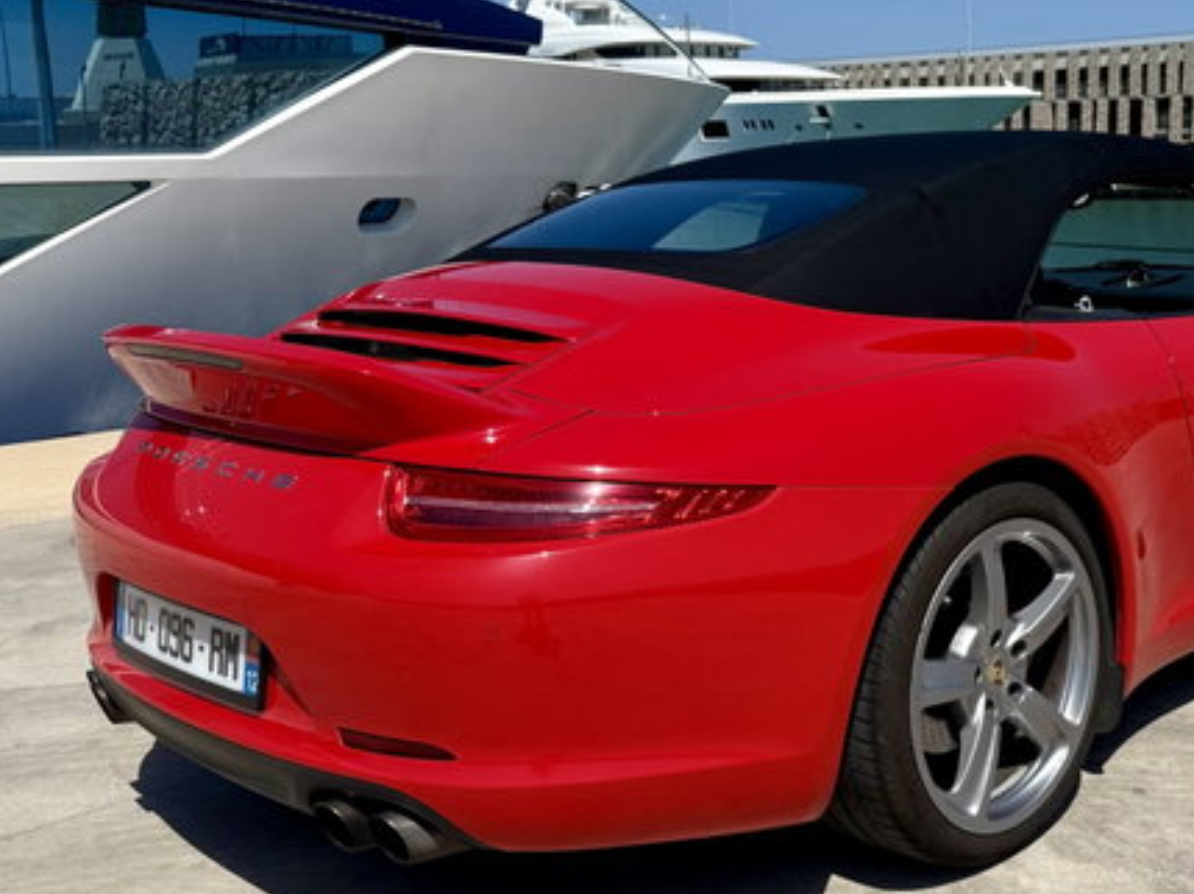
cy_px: 465
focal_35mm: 43
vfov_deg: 33.5
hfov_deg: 42.8
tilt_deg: -13.1
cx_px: 866
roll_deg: -1.1
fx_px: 1482
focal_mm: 6.76
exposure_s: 1/7353
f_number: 1.78
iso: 80
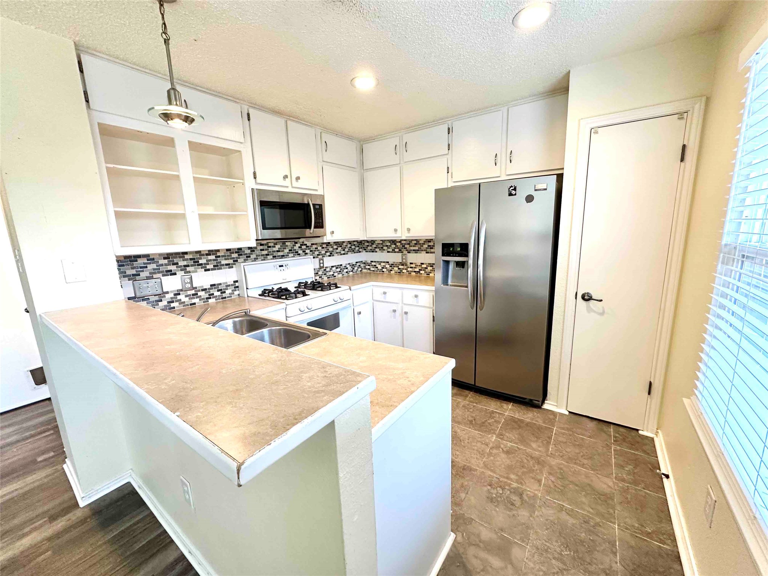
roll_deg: +1.5
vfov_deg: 85.7
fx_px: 311
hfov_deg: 102.1
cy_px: 288
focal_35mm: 14
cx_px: 384
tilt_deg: -10.7
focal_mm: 2.22
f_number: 2.2
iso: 200
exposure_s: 1/60
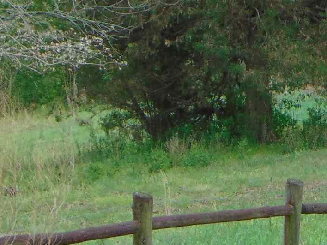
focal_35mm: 308
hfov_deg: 6.4
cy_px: -14
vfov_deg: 4.8
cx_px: 438
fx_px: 2910
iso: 80
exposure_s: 1/100
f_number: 3.7
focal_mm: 12.8
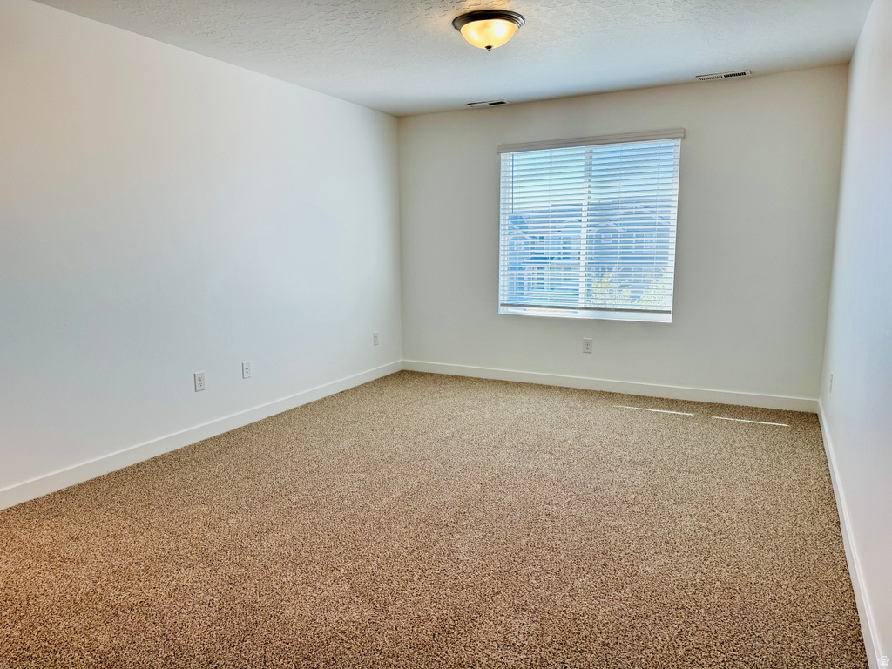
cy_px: 334
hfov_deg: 71.6
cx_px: 446
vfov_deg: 56.8
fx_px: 618
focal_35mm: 24
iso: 80
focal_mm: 6.76
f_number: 1.78
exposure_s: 1/356
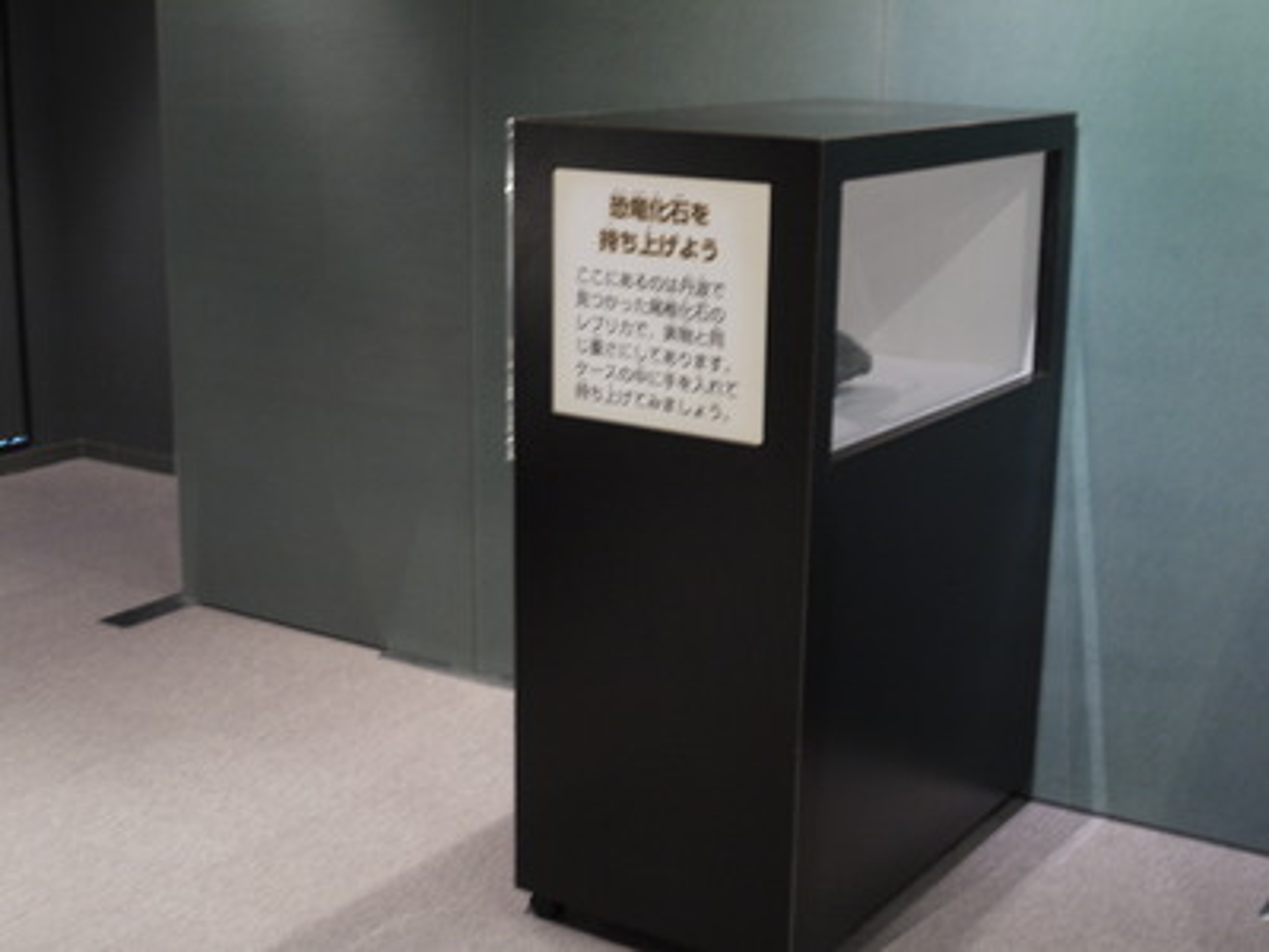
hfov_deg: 36.8
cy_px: 476
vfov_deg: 28.0
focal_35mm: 52
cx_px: 634
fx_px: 1906
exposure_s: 1/4
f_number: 5
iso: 400
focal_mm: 26
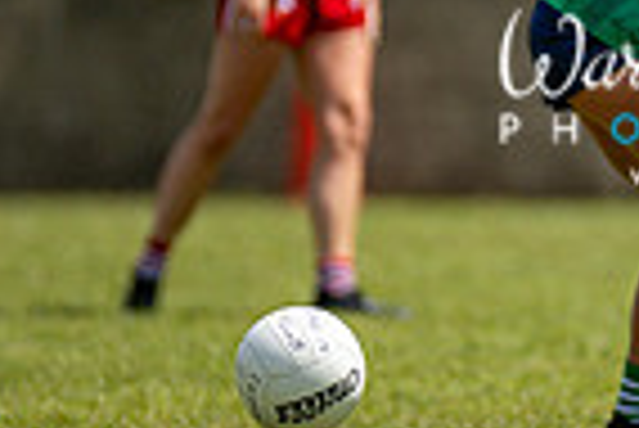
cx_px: 792
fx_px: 21712
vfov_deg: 1.1
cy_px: -11
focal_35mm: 1222
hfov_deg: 1.7
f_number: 2.8
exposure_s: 1/6400
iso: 180
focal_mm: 300
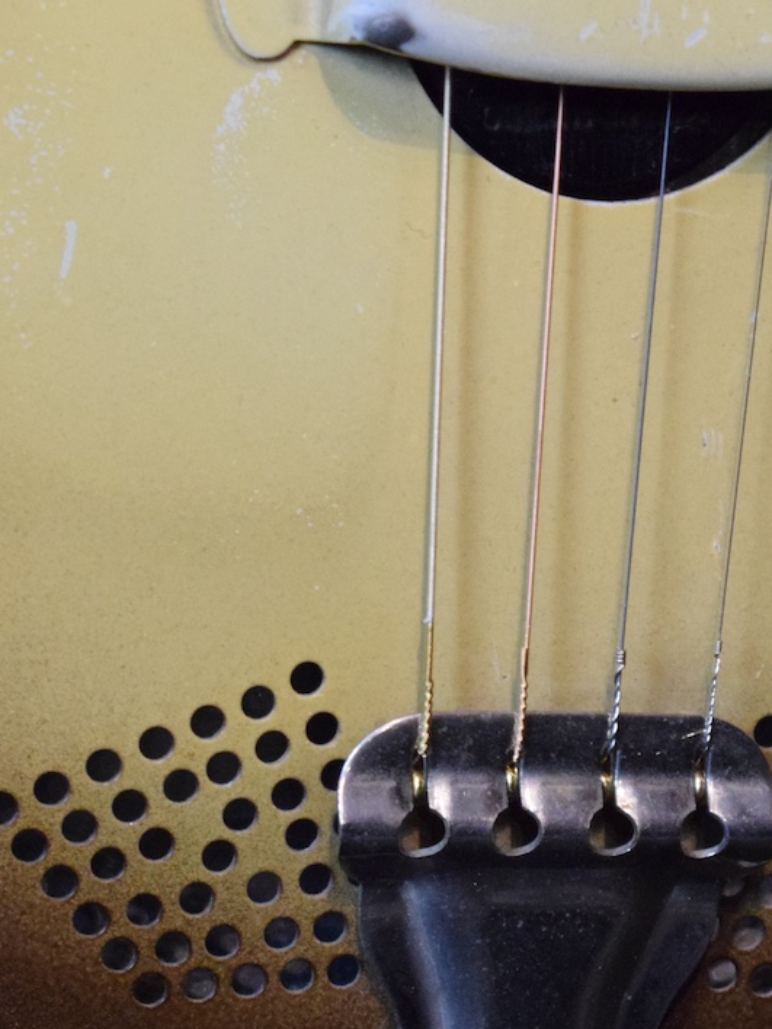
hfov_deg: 8.8
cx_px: 513
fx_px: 4996
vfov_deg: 11.8
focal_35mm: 168
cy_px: 671
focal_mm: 55
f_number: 5.6
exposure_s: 1/60
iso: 5000
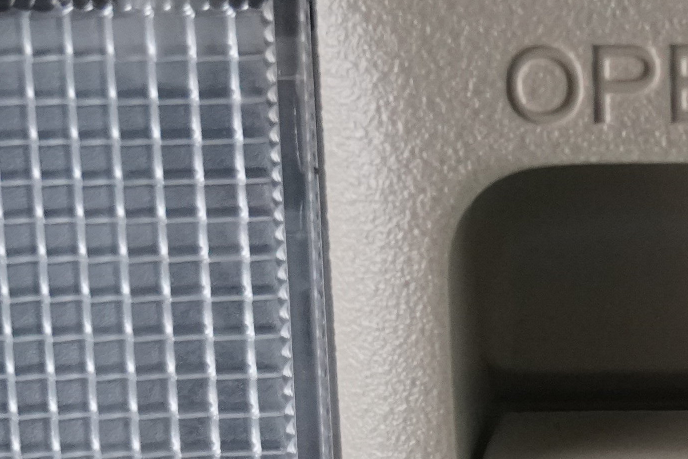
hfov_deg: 9.3
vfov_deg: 6.4
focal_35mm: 214
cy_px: 642
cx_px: 1098
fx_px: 4089
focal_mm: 38
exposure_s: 1/60
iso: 2500
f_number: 5.6
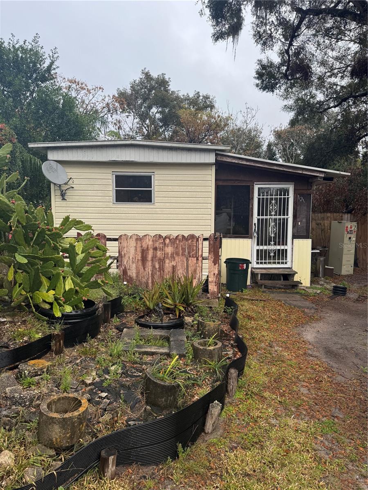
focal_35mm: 24
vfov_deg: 71.6
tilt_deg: -4.6
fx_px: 340
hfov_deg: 56.8
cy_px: 245
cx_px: 184
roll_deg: +0.0
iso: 80
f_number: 1.78
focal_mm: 6.76
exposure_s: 1/730
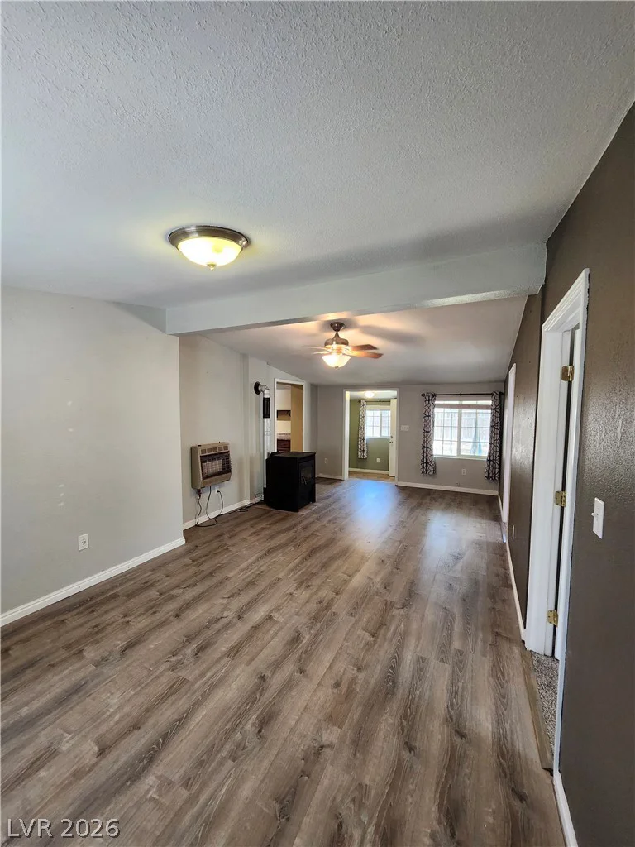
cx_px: 318
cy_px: 424
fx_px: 318
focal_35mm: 13
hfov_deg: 89.9
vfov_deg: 106.2
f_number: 2.2
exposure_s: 1/60
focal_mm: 1.74
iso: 320
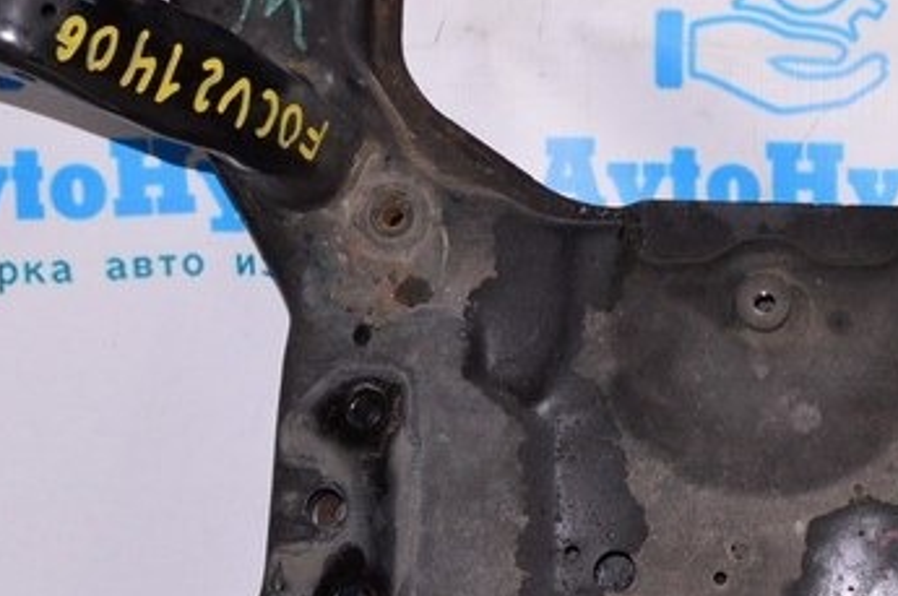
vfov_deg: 13.9
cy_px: 157
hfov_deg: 20.0
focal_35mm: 98
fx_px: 2441
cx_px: 973
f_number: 8
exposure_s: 1/200
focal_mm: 22
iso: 1600
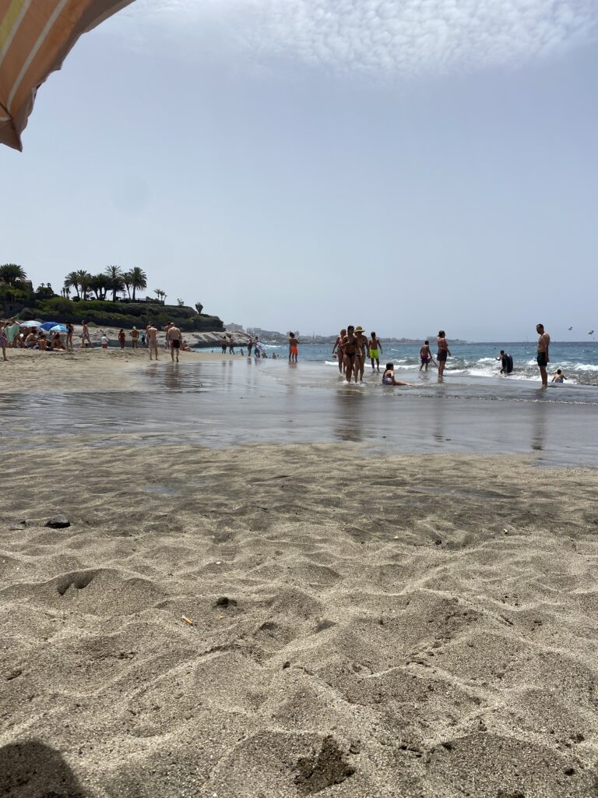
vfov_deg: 67.3
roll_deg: -0.7
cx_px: 299
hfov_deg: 53.1
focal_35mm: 26
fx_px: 599
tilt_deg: -4.7
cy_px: 399
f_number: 1.8
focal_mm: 4.25
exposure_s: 1/6410
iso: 32
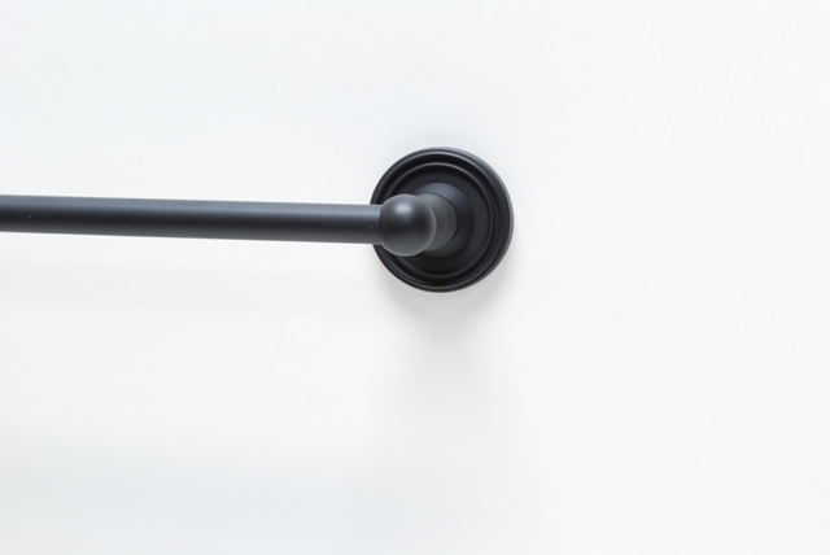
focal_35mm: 82
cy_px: 278
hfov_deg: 24.6
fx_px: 1904
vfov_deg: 16.6
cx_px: 415
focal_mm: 55
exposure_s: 3
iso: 100
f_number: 18
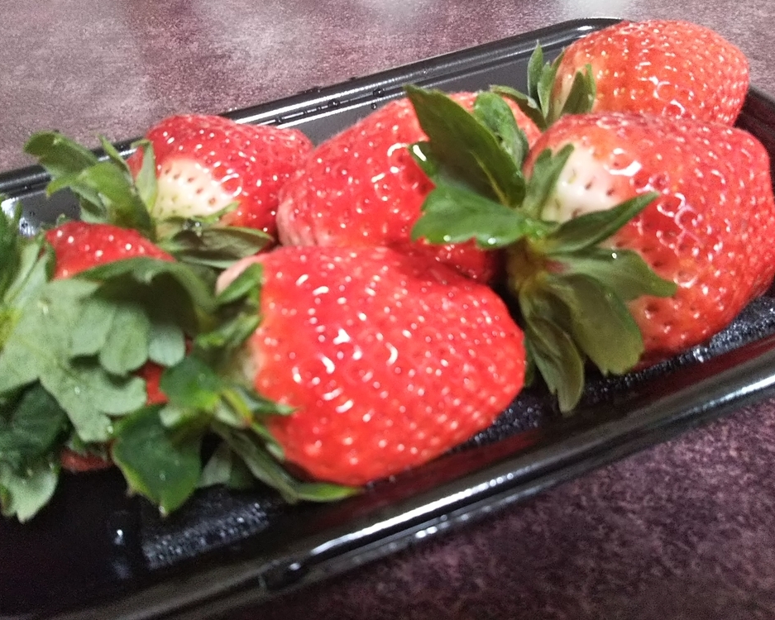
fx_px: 734
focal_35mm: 32
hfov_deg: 55.6
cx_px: 363
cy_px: 307
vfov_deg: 45.8
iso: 250
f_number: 2.2
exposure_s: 1/20
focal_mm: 4
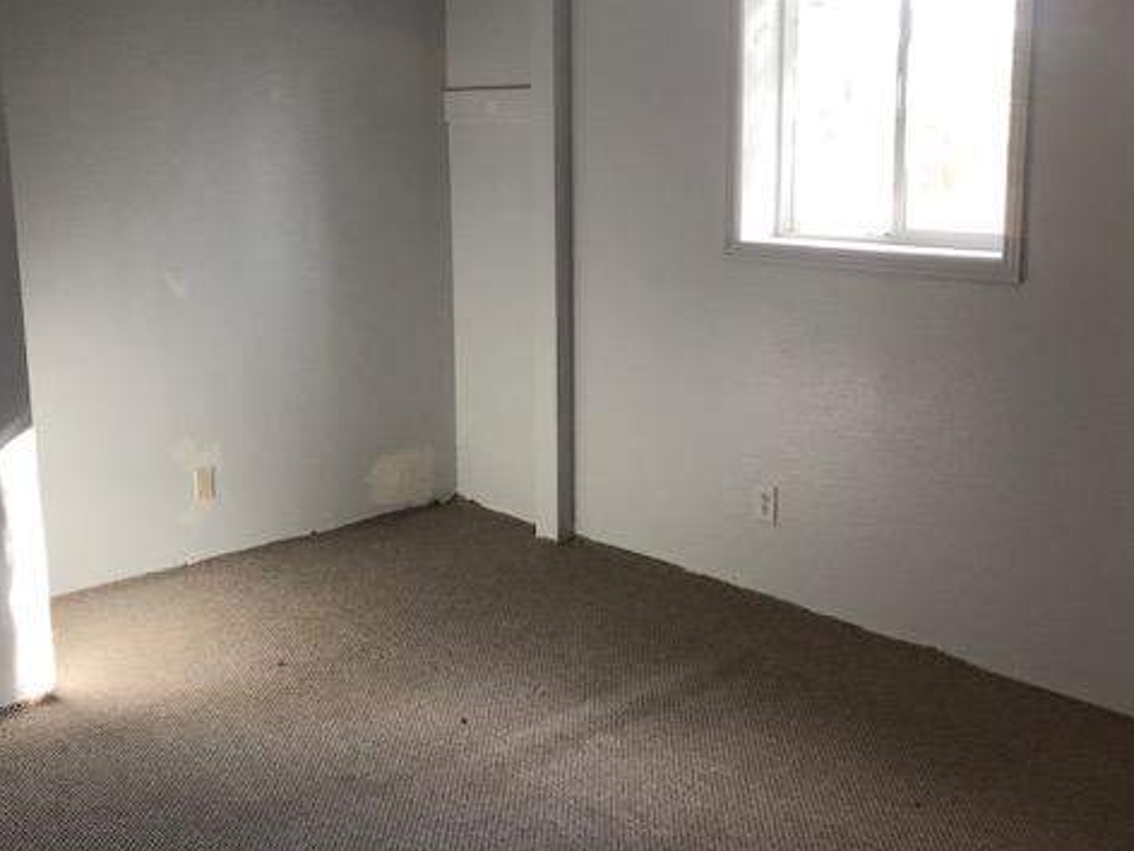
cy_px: 375
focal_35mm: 38
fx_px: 1245
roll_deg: +0.6
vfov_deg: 37.7
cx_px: 608
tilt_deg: -6.4
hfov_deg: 48.9
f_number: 1.8
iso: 25
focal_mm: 3.99
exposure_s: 1/60
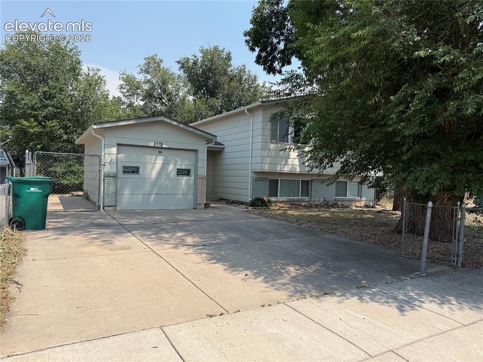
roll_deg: -2.4
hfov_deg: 71.6
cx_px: 242
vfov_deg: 56.8
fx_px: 335
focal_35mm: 24
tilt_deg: +0.2
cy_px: 181
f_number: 1.78
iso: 80
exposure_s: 1/4167
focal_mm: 6.76
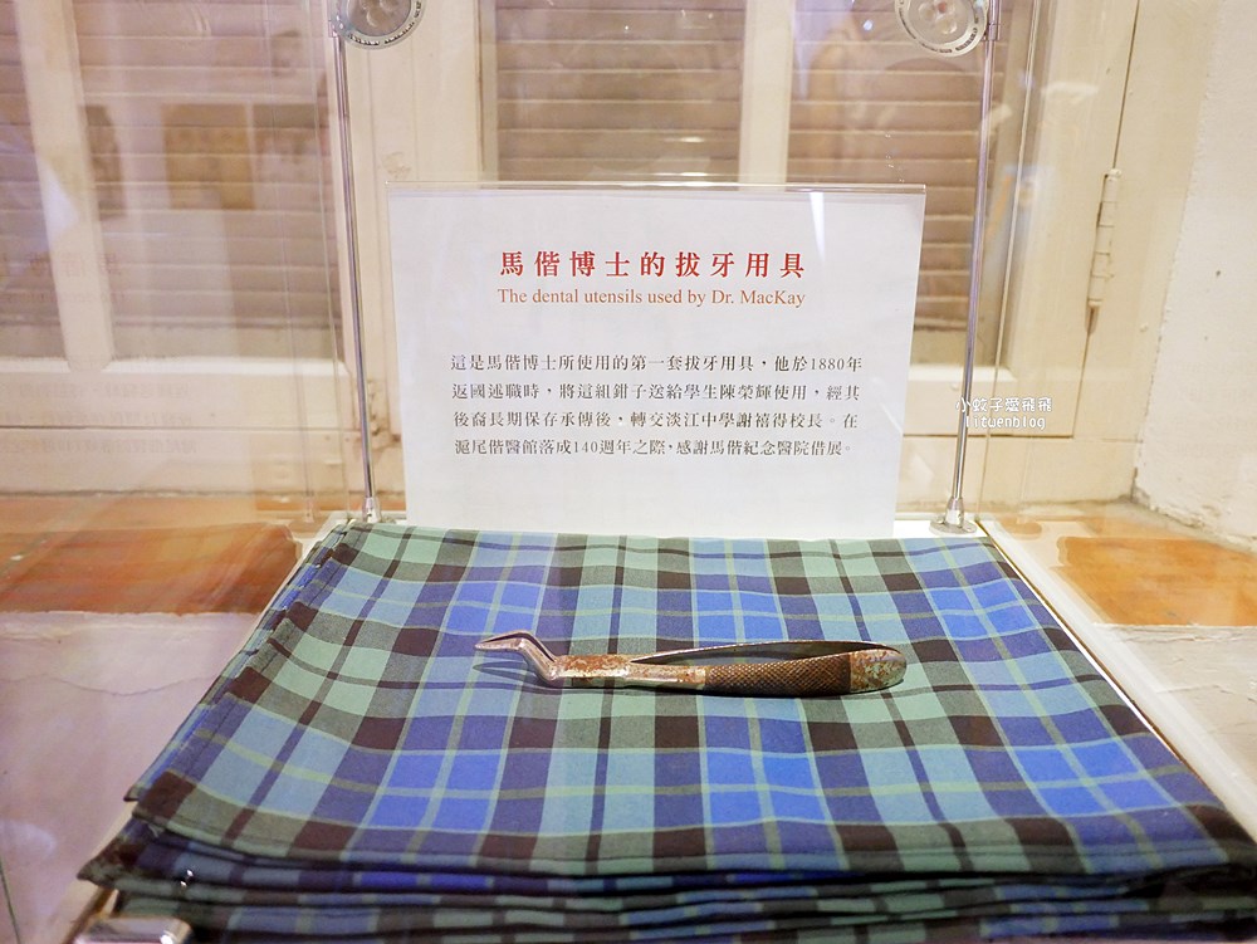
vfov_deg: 49.8
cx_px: 628
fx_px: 1017
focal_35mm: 28
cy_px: 472
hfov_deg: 63.4
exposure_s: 1/60
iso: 1600
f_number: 2.5
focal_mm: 14
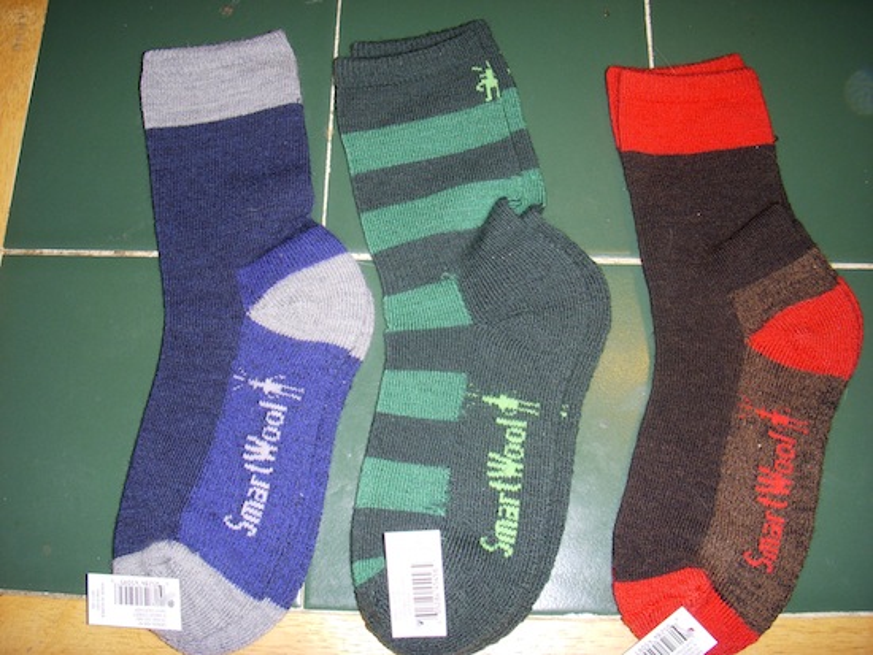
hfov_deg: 49.0
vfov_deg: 37.7
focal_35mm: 38
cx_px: 436
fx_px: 959
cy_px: 328
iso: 100
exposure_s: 1/30
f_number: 3.3
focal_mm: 6.3
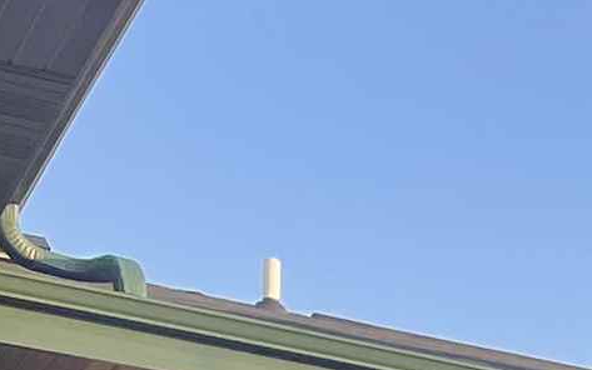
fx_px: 2889
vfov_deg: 6.5
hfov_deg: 9.5
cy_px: 1239
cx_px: 1677
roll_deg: -0.5
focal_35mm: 179
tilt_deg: +1.8
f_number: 1.6
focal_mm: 4.2
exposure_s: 1/626
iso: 32
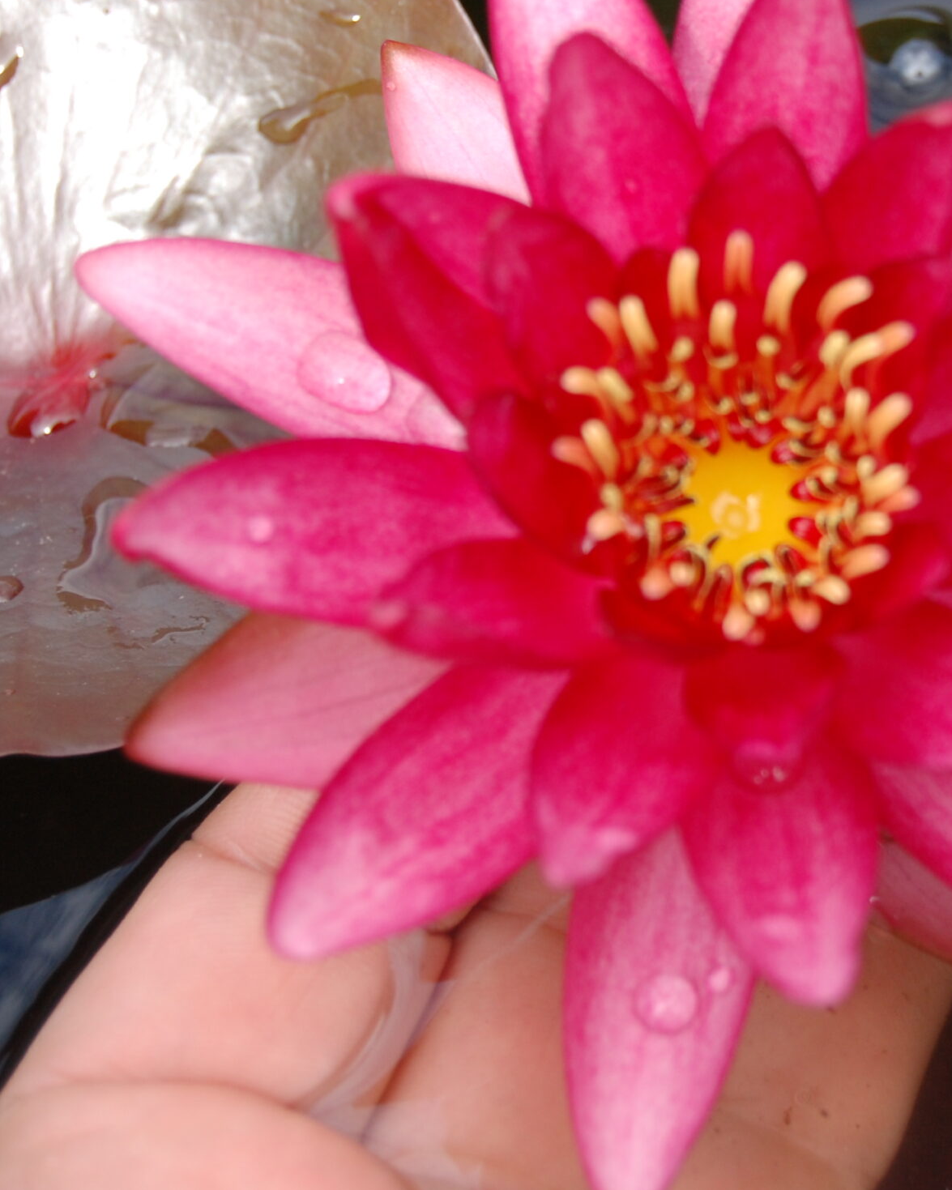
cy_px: 503
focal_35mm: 135
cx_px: 829
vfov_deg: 14.3
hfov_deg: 11.4
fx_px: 4749
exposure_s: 1/320
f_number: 5.6
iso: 400
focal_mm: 55
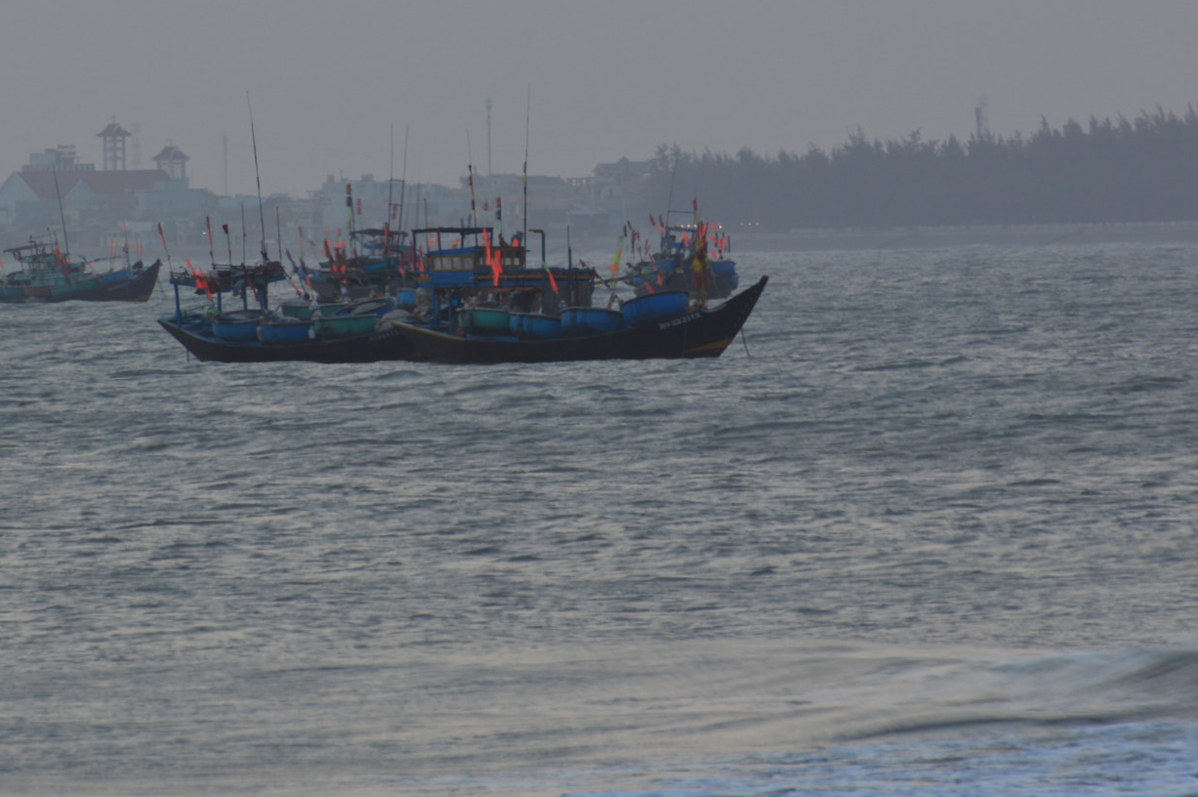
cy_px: 279
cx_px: 481
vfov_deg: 1.8
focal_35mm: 751
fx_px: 24971
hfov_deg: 2.7
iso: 100
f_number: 8
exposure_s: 1/10
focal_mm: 300
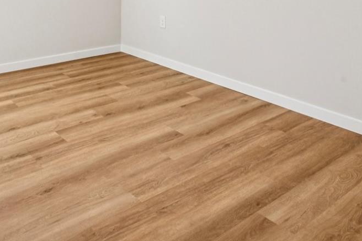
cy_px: -40
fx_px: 392
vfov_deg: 29.8
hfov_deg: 48.3
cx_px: 105
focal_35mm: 39
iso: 400
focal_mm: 16
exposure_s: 1/25
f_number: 8
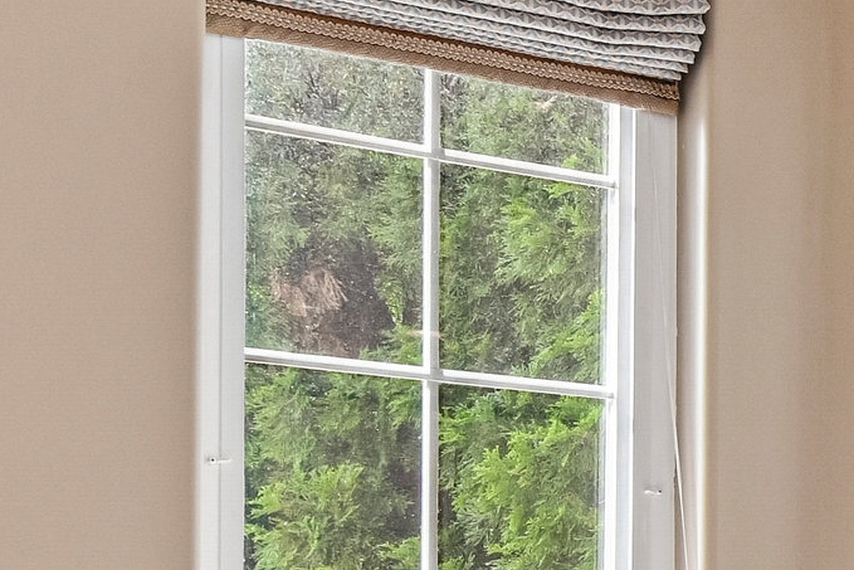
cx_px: 1583
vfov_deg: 12.5
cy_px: 752
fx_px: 2515
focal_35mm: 106
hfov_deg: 16.0
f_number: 8
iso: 400
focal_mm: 16
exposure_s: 1/60
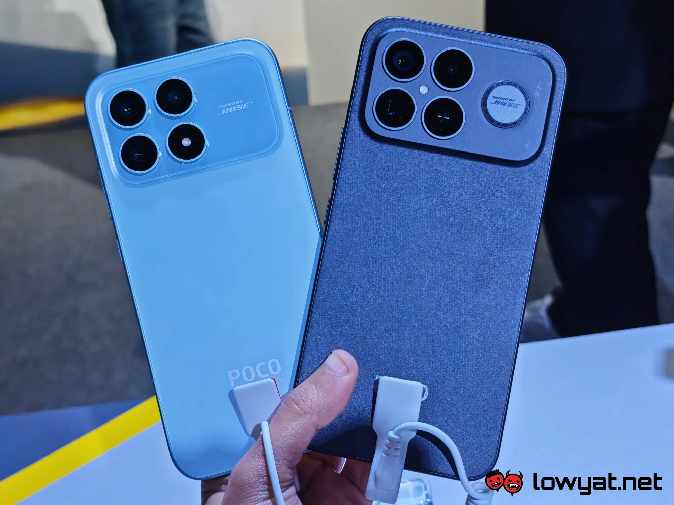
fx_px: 896
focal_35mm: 46
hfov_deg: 41.2
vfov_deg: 31.5
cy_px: 252
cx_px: 337
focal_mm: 5.4
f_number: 1.6
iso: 80
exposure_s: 1/120
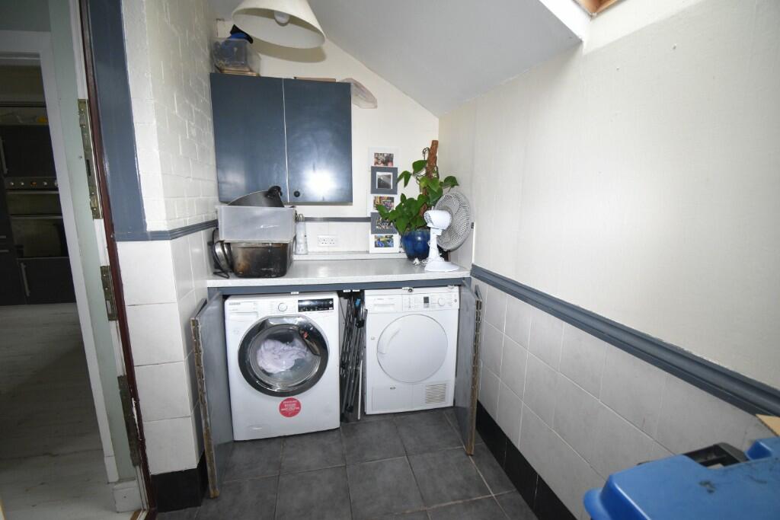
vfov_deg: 77.3
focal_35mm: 15
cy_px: 260
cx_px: 390
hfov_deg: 100.4
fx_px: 325
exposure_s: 1/125
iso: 1100
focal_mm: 10
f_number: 4.5
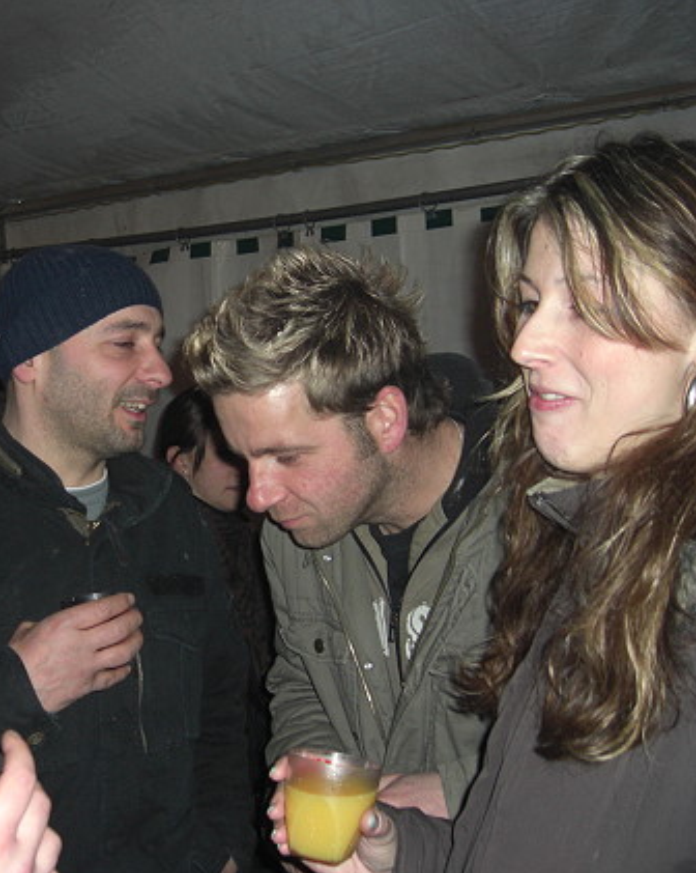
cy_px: 439
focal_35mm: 50
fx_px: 1289
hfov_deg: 29.5
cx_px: 134
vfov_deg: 37.4
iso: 200
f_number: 2.8
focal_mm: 7.9
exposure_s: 1/60
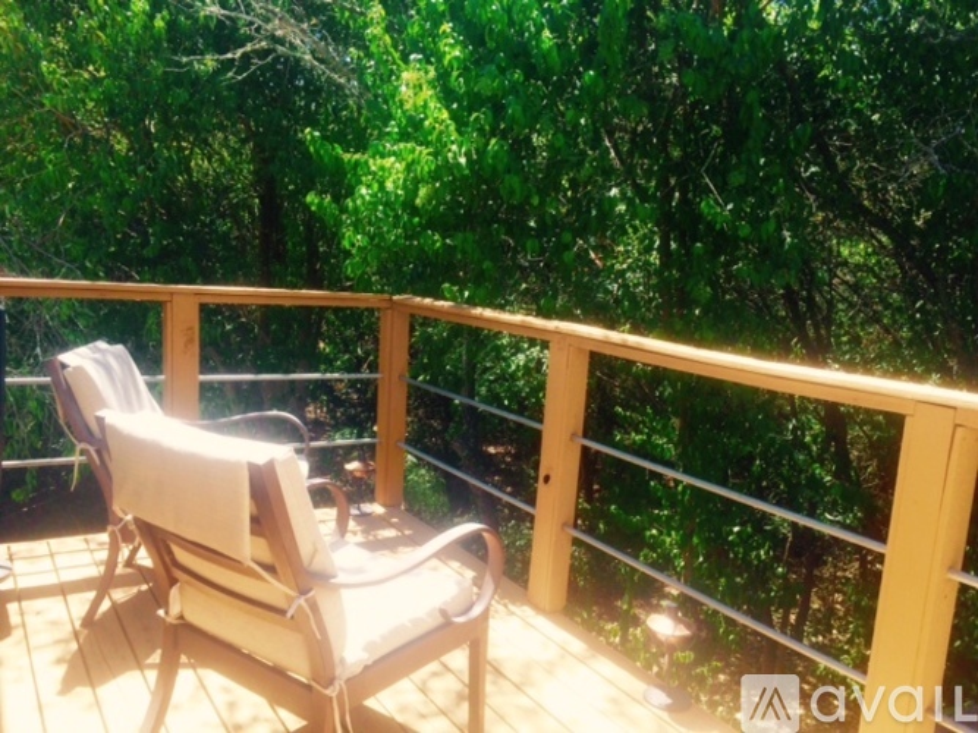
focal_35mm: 29
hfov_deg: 61.7
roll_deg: -2.4
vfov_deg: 48.2
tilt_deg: -8.4
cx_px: 489
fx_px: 819
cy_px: 366
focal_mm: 4.15
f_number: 2.2
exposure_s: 1/436
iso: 32
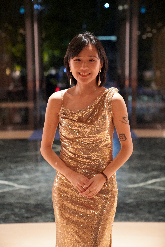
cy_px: 124
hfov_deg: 20.6
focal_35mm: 66
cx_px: 82
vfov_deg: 30.5
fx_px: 454
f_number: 2.8
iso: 12800
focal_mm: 66
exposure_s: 1/100
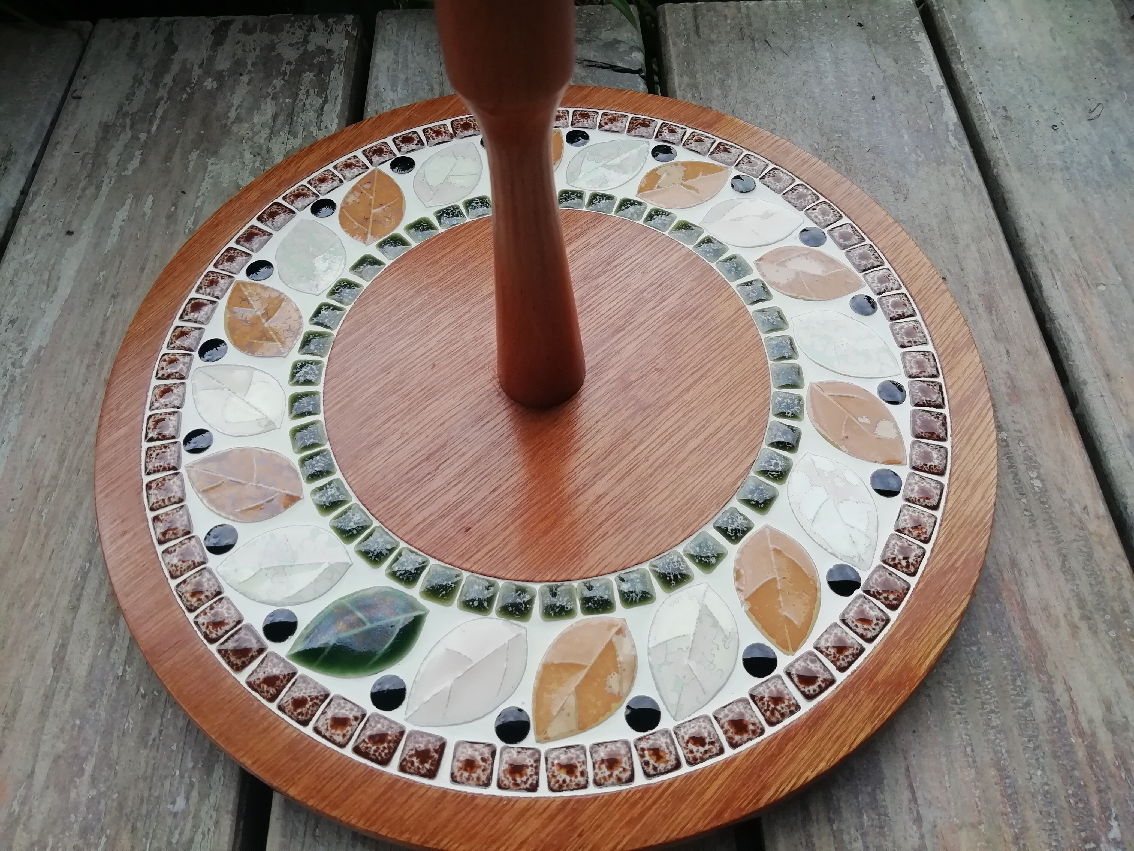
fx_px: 852
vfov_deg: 53.1
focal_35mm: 26
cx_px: 567
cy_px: 426
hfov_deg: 67.3
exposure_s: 1/274
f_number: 2.2
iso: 50
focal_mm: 3.21
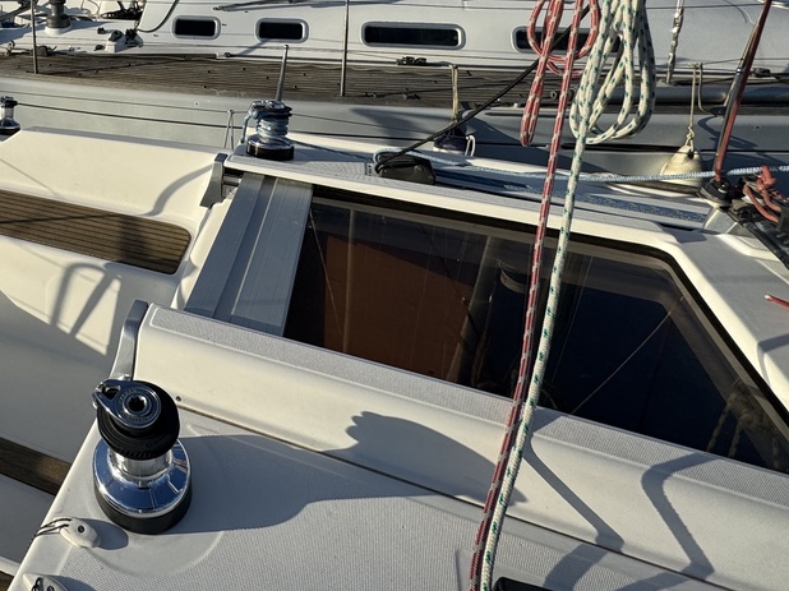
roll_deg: +1.5
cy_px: 64
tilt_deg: -14.2
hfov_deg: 51.5
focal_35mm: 29
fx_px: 661
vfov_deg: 44.1
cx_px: 28
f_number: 2.2
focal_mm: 2.22
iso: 50
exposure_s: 1/2494
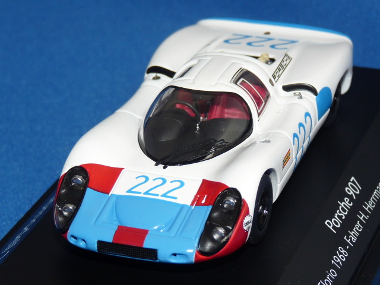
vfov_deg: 10.3
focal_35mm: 144
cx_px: 190
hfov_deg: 13.7
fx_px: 1581
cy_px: 142
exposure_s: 1/40
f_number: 3.4
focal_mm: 14.4
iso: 100
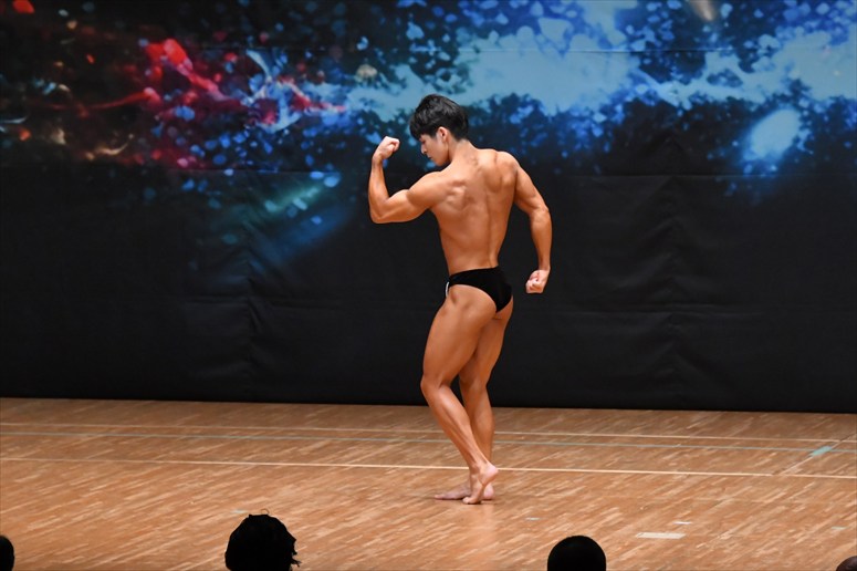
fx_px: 6068
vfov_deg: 5.4
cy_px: 286
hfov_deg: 8.1
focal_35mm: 255
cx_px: 428
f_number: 5.6
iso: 6400
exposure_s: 1/400
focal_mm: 170
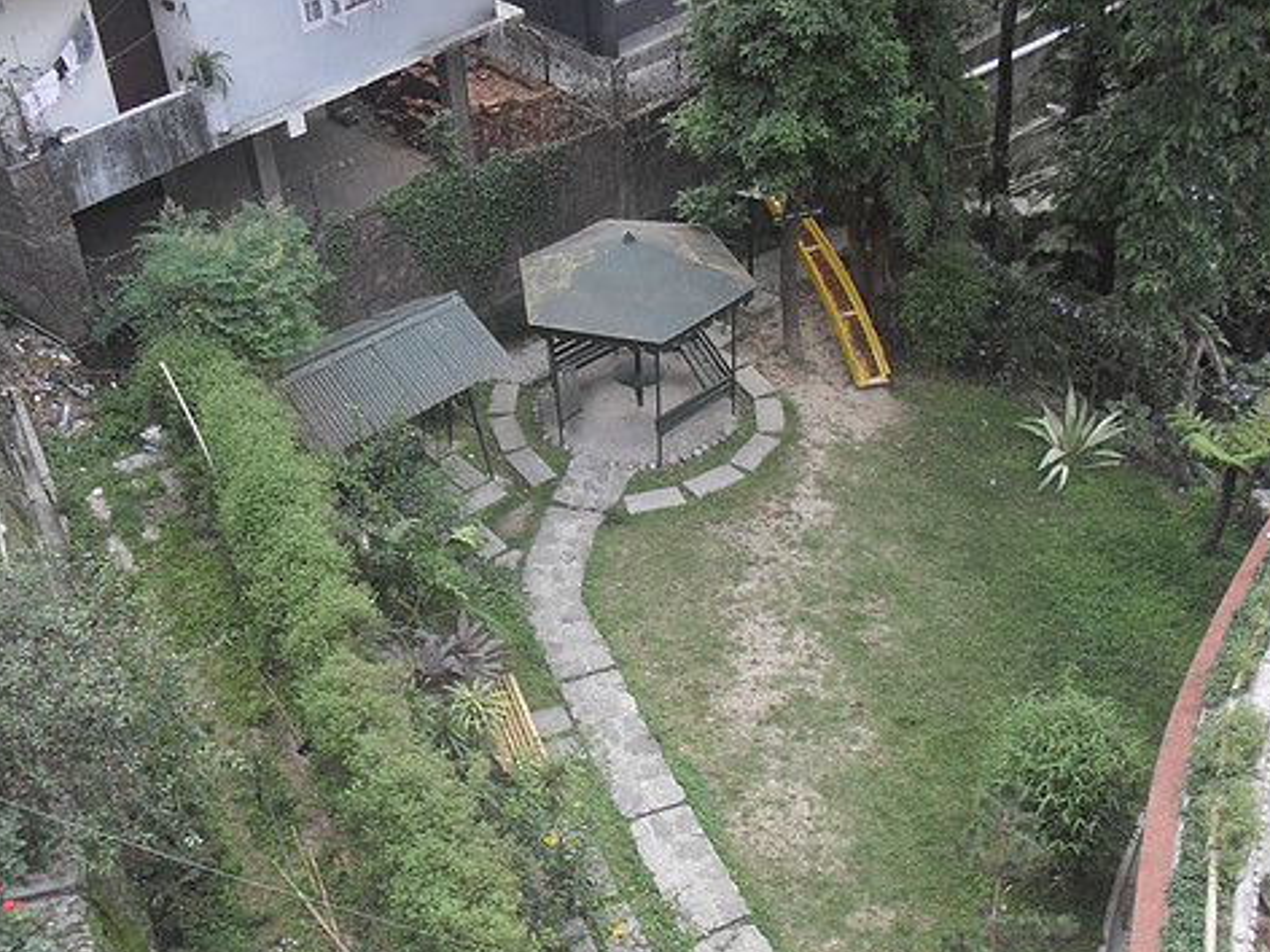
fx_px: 1578
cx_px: 584
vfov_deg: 33.5
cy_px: 555
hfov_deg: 43.8
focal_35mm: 43
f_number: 3.2
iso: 100
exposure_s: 1/45
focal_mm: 6.3
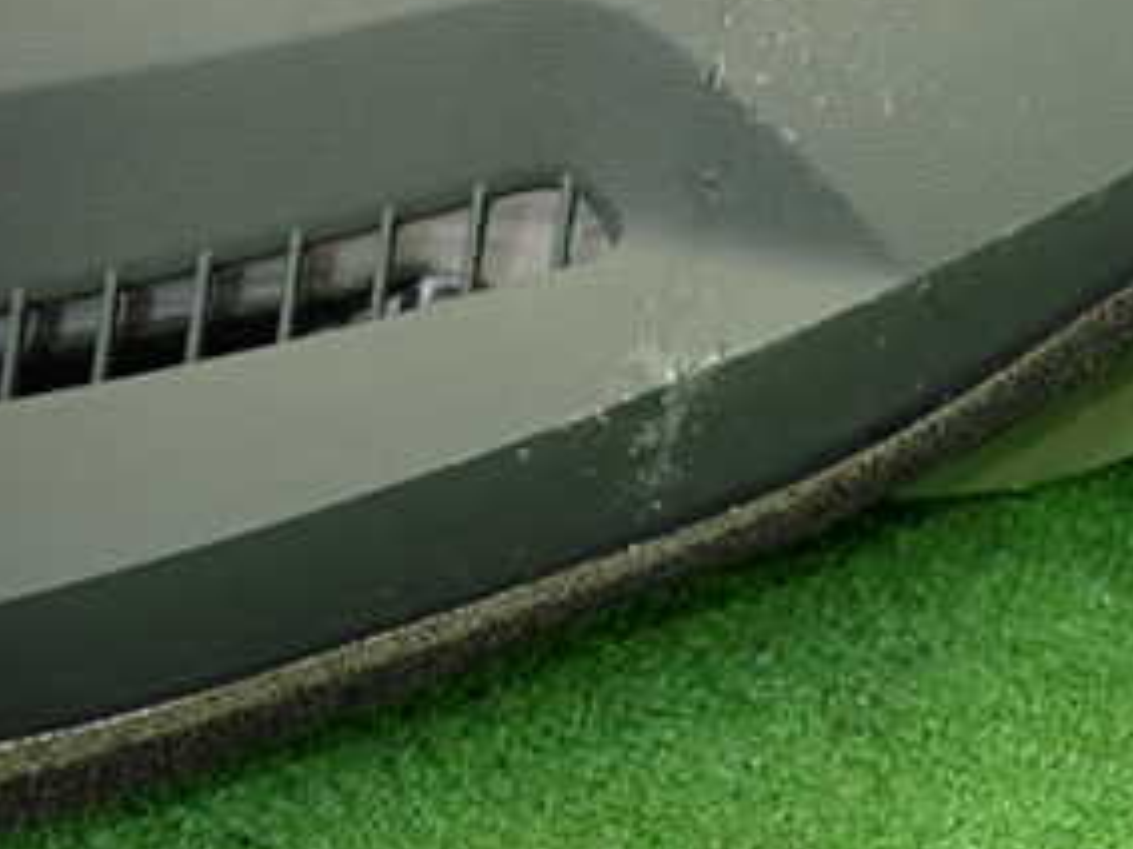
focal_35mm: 53
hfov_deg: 34.6
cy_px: -28
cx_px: 965
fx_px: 1734
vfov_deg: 25.9
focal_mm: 4.5
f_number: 2
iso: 250
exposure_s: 1/30
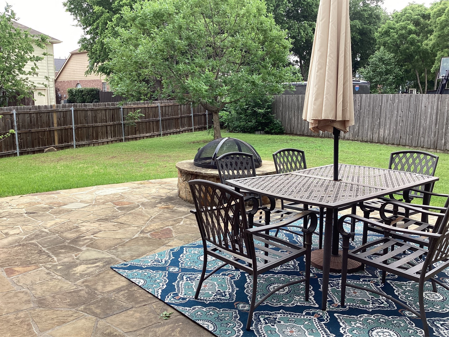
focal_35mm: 31
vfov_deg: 45.4
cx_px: 224
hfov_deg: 58.4
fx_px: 402
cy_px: 168
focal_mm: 3.3
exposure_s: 1/128
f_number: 2.4
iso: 25
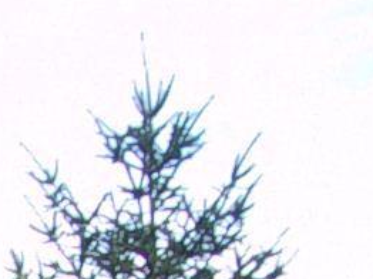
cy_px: 901
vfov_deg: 5.1
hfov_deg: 6.9
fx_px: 2950
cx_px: -476
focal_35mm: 274
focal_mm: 5.8
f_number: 2.6
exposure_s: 1/320
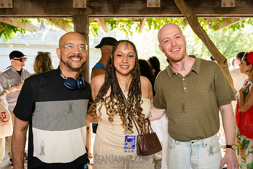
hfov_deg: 63.6
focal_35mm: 29
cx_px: 126
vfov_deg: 45.0
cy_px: 84
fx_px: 204
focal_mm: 29
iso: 800
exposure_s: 1/200
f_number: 3.2
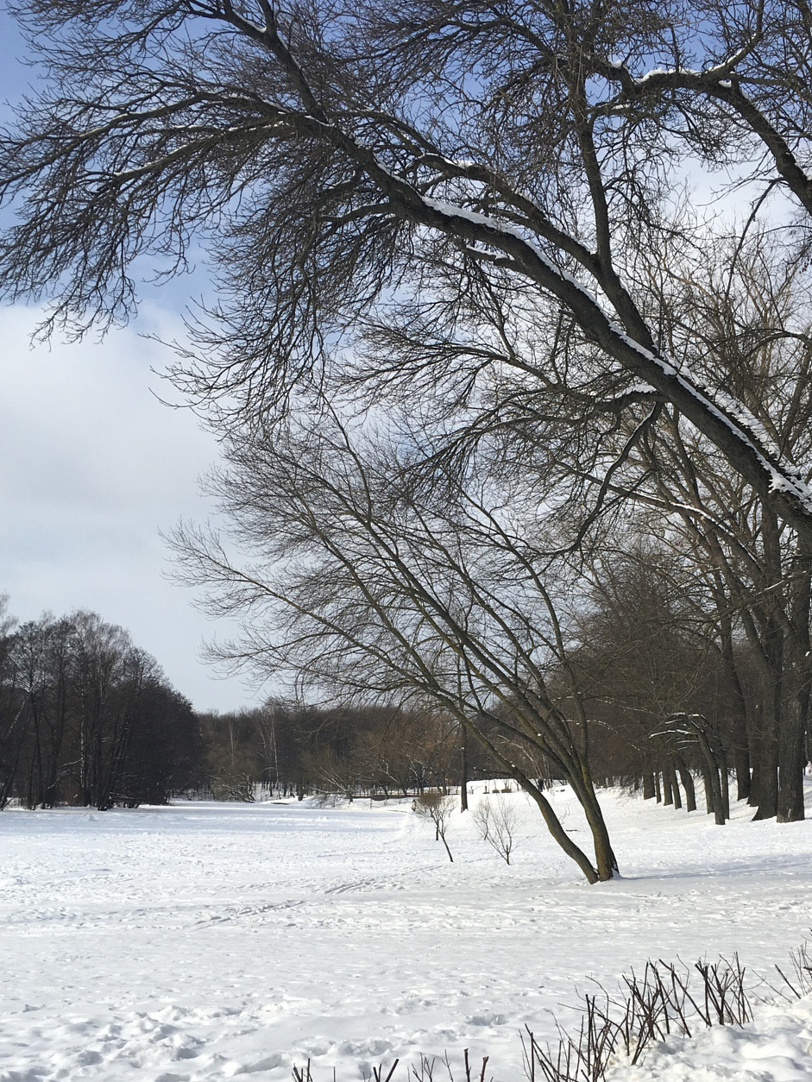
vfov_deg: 49.9
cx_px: 456
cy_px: 629
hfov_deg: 38.6
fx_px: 1157
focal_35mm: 37
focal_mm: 4.15
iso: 25
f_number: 2.2
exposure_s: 1/2331
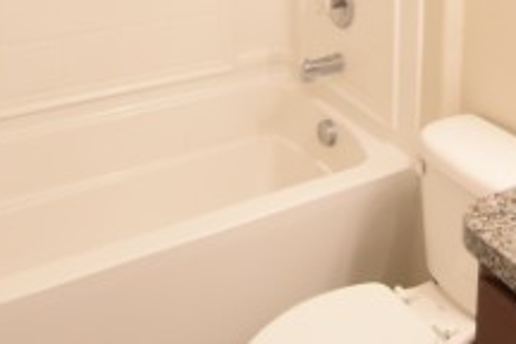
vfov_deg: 24.7
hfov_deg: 37.5
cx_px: 447
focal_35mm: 50
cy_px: -57
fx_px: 717
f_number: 3.5
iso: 1100
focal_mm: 10
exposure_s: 1/60
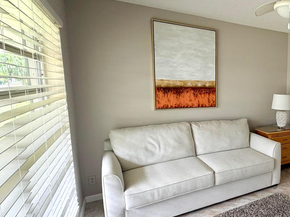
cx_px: 268
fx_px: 226
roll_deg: -0.7
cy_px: 112
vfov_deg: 51.4
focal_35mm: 27
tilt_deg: -8.5
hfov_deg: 55.4
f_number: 2.2
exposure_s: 1/121
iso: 64
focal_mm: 2.22
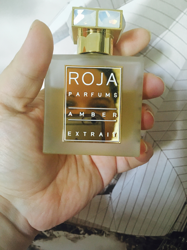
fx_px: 209
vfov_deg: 61.7
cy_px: 125
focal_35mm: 29
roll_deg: -1.0
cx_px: 94
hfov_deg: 48.2
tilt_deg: -9.8
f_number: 2.2
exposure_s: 1/17
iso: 200
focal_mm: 4.15
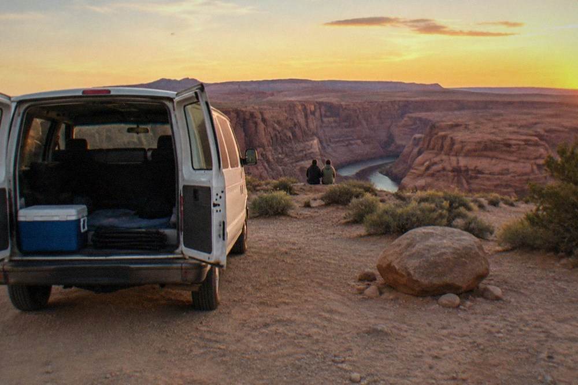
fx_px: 1685
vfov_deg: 13.0
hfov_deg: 19.5
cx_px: 289
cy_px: 192
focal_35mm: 105
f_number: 8
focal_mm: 105
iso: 200
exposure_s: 1/160
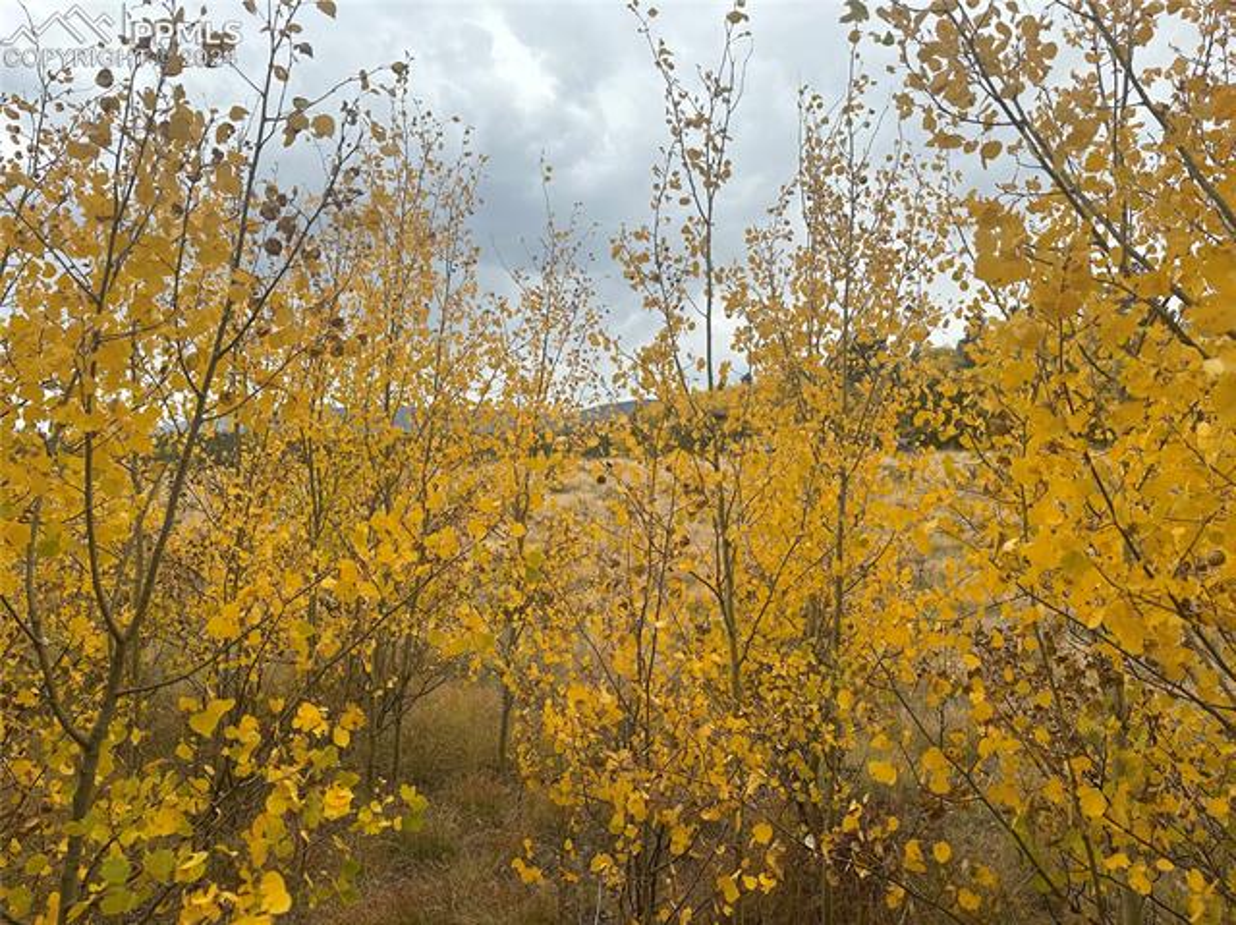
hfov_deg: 71.6
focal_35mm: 24
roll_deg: -0.9
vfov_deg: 56.8
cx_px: 618
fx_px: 856
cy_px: 462
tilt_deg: -1.8
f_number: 1.78
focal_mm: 6.86
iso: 80
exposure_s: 1/3472
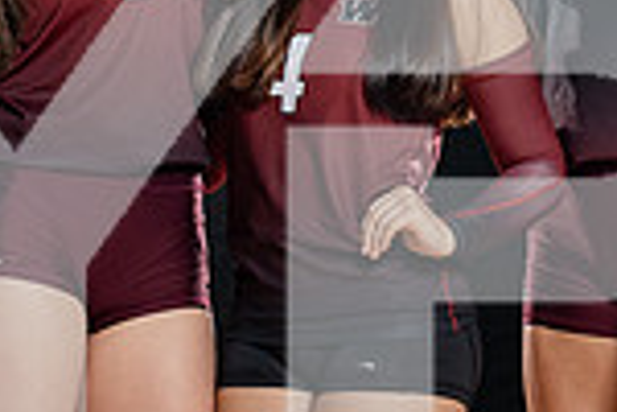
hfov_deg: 7.0
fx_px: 5021
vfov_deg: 4.7
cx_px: 120
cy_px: 190
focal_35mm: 293
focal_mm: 65
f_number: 8
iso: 100
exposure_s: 1/250
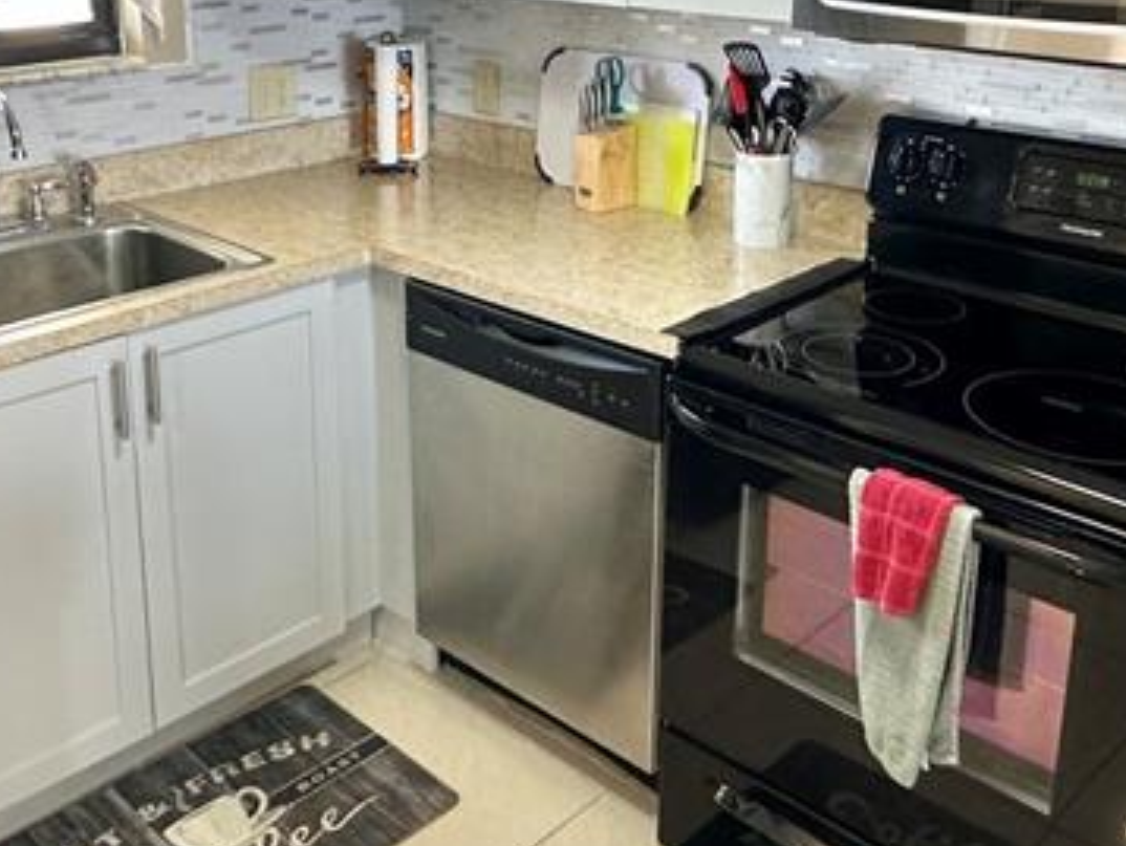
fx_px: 1302
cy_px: 186
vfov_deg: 35.0
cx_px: 513
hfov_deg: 46.7
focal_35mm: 40
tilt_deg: -14.0
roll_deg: +0.0
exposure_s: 1/60
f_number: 2.2
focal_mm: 2.22
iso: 160
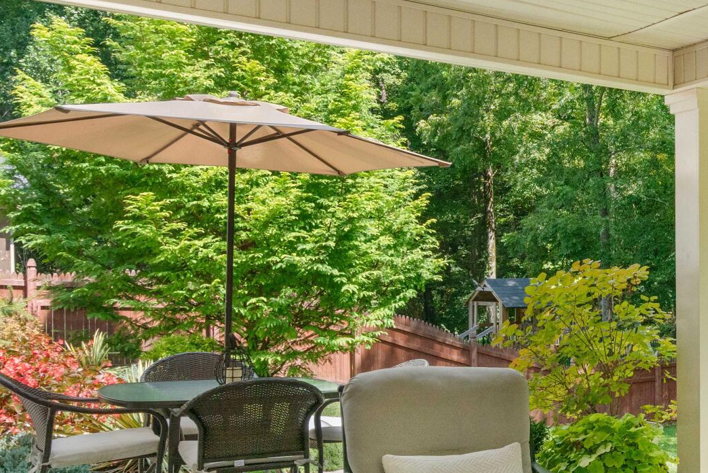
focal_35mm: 46
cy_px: 348
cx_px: 797
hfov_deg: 35.8
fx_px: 905
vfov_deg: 28.9
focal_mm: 16
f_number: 8
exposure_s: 1/800
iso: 1250
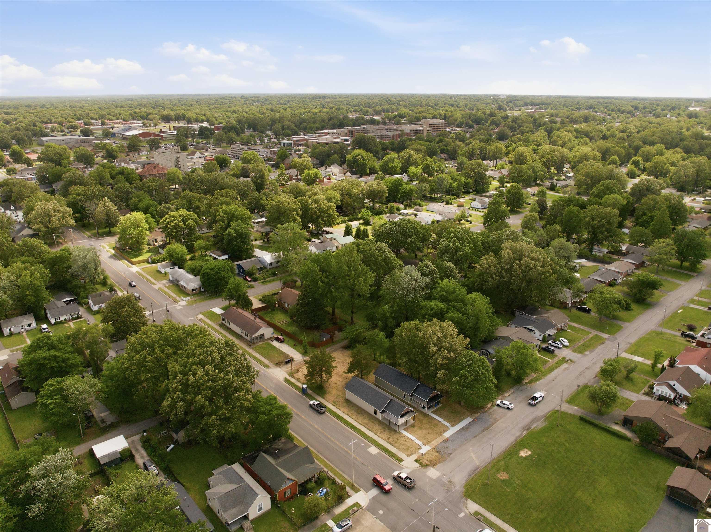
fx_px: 493
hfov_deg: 71.6
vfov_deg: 56.8
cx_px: 356
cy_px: 266
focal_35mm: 24
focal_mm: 12.3
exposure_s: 1/3200
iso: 200
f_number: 2.8
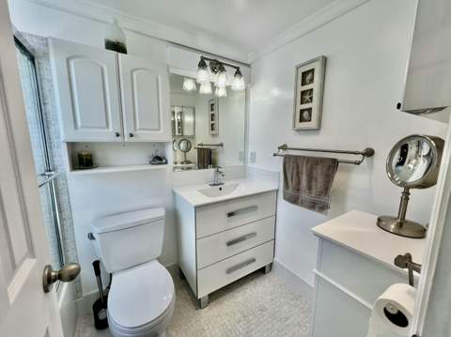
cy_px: 168
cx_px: 226
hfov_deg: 106.2
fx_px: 169
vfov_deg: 89.8
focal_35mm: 13
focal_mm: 1.57
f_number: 1.8
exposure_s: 1/179
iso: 32
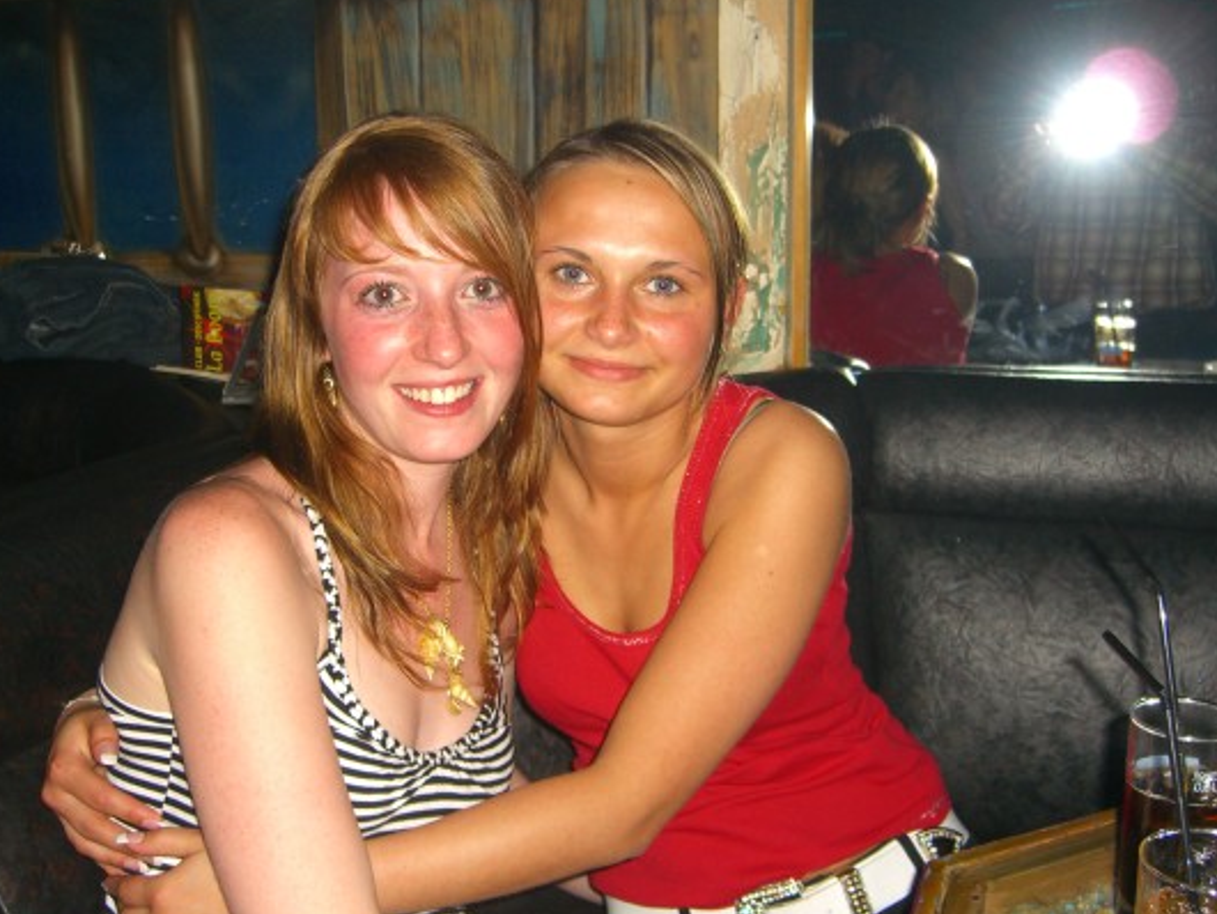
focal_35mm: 43
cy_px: 464
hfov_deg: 43.8
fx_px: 1512
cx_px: 563
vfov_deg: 33.6
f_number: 2.8
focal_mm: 7.9
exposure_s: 1/60
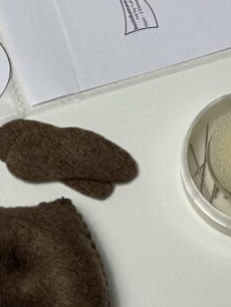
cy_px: -27
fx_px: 1901
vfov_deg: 9.2
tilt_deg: -62.6
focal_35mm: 214
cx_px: -66
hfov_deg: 6.9
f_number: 2.2
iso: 64
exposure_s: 1/100
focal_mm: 7.5
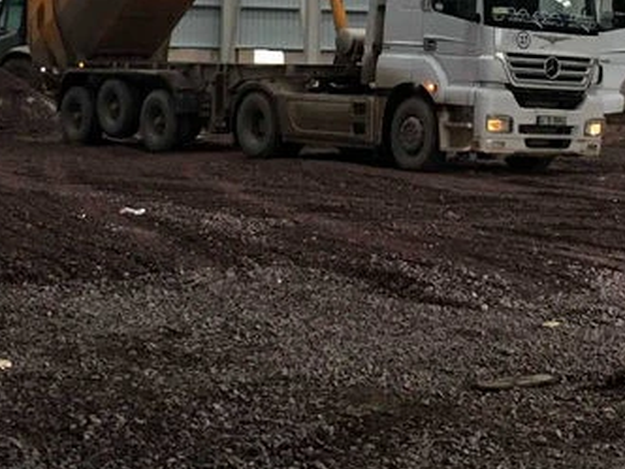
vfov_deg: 16.3
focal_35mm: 88
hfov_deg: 22.1
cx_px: 439
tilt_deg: +5.7
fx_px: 1589
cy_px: -45
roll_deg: -1.2
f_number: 2.2
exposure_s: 1/17
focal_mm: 4.15
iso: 80
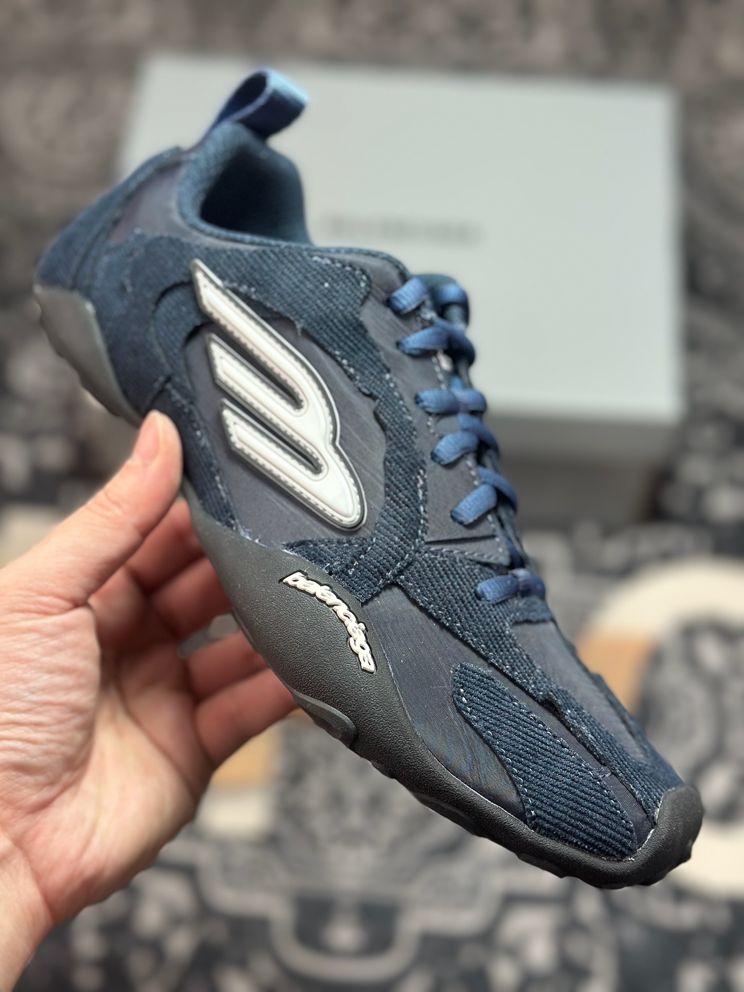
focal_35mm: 48
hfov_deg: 30.3
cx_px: 372
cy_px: 496
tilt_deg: -58.6
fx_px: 1376
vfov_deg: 39.7
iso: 80
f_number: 1.78
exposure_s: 1/386
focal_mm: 6.86
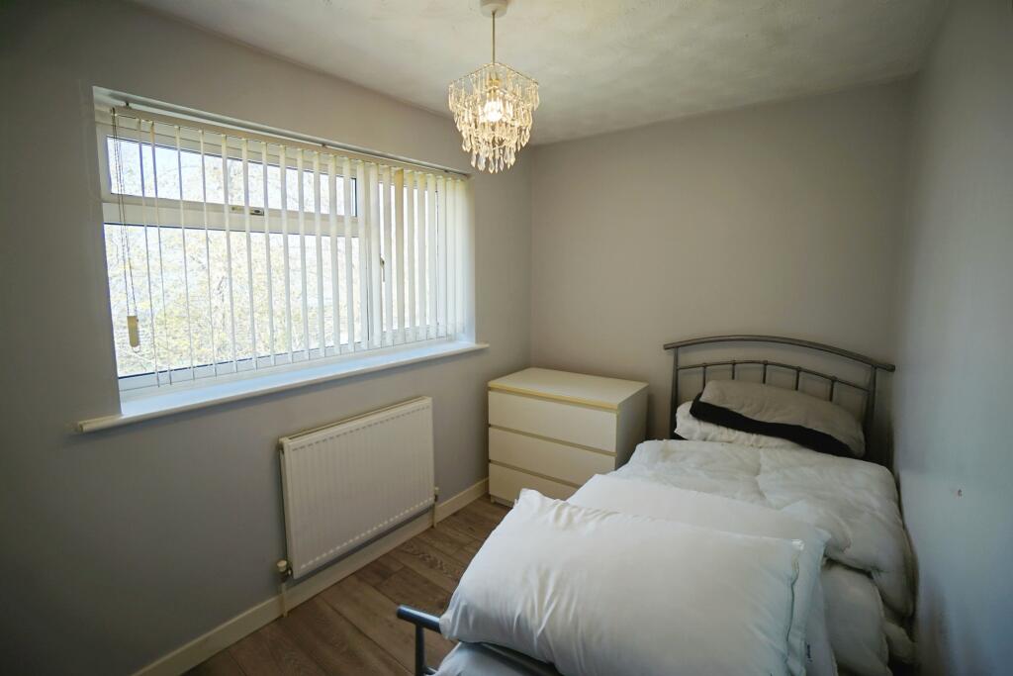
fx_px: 422
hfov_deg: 100.4
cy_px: 338
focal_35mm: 15
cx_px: 506
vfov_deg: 77.3
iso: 125
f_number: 4
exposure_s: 1/60
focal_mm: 10
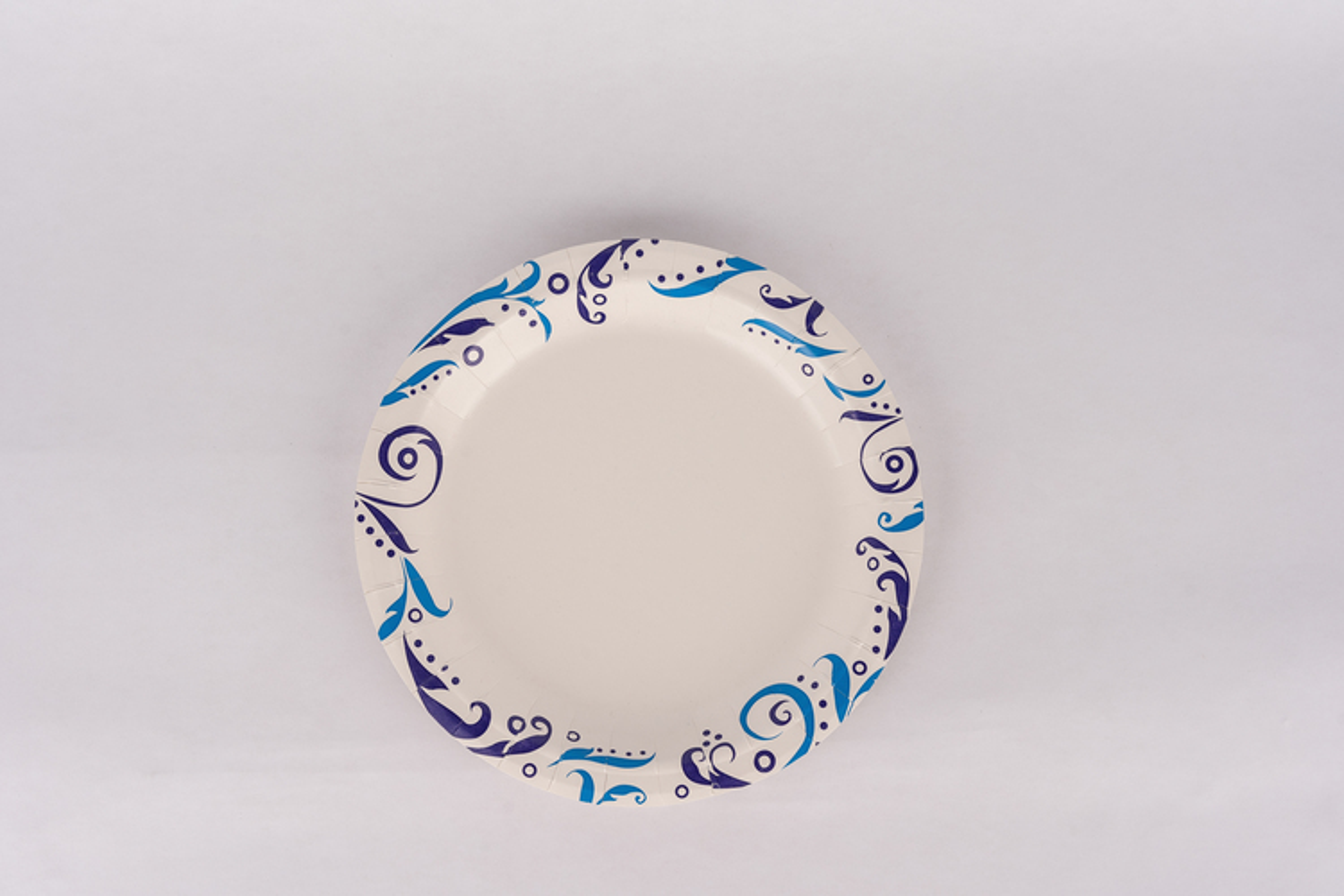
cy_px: 448
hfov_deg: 45.2
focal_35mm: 43
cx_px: 672
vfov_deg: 31.1
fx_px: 1613
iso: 320
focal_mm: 43.2
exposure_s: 1/100
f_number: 10
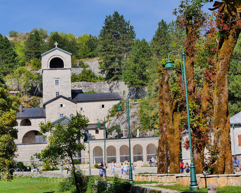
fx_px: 685
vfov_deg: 16.0
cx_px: 114
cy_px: 97
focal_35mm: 96
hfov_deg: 20.0
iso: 800
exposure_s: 1/500
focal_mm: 46
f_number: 9
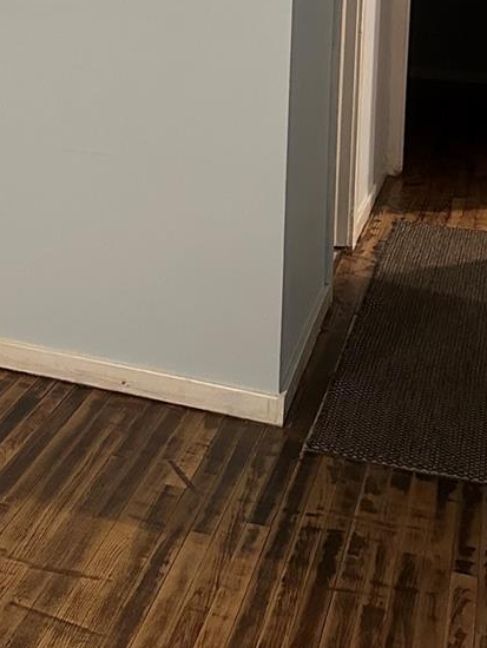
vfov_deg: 27.2
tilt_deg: -5.1
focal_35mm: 67
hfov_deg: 20.8
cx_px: -60
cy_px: -15
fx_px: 1256
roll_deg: -0.6
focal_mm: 6.86
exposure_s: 1/60
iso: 640
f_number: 1.78
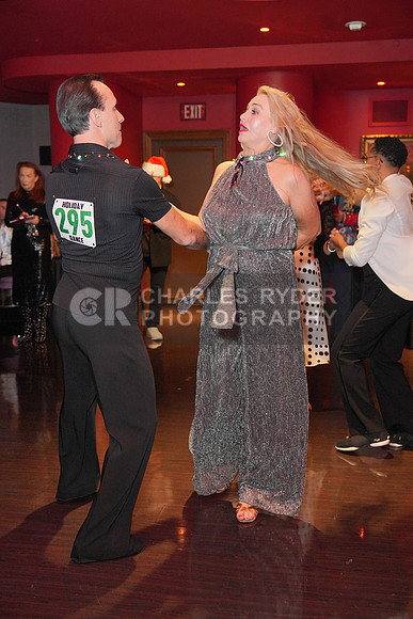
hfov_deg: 34.2
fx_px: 671
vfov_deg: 49.5
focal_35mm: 39
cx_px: 206
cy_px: 310
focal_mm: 39
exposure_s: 1/200
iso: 4000
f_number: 4
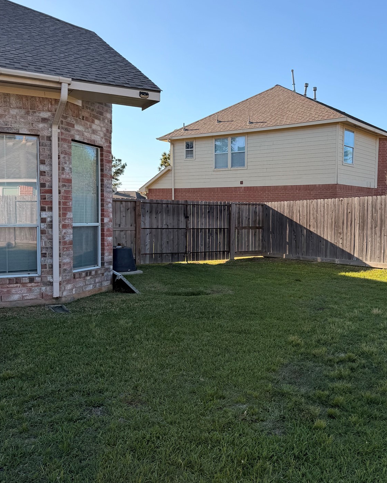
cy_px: 241
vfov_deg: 52.8
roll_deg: -1.7
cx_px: 249
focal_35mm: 34
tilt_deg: -2.0
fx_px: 487
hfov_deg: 42.9
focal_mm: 6.76
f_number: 1.78
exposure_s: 1/2801
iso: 80
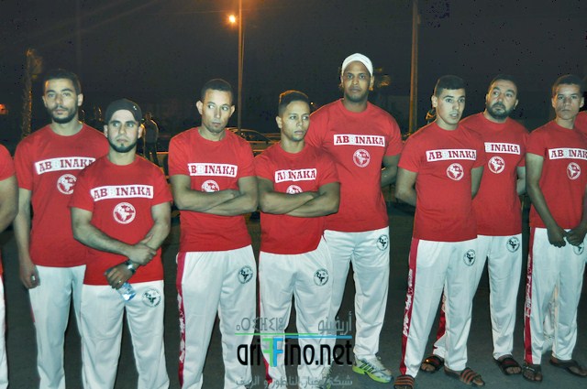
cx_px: 294
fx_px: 635
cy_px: 194
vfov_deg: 34.1
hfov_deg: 49.6
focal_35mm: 39
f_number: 4
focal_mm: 26
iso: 800
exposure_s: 1/60
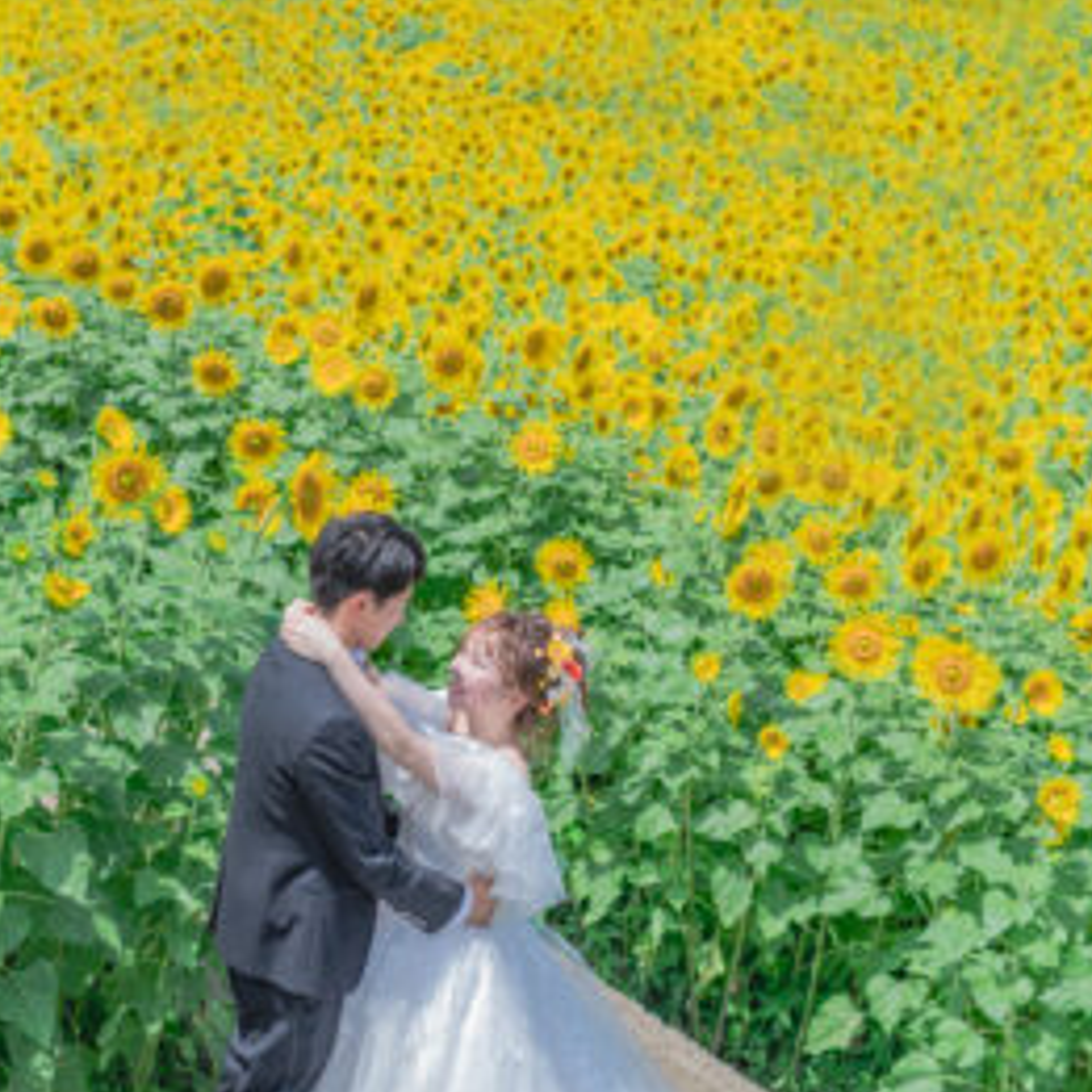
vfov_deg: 26.5
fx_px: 2320
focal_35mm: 65
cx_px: 360
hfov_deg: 26.3
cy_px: 552
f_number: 3.5
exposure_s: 1/1000
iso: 100
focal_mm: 50
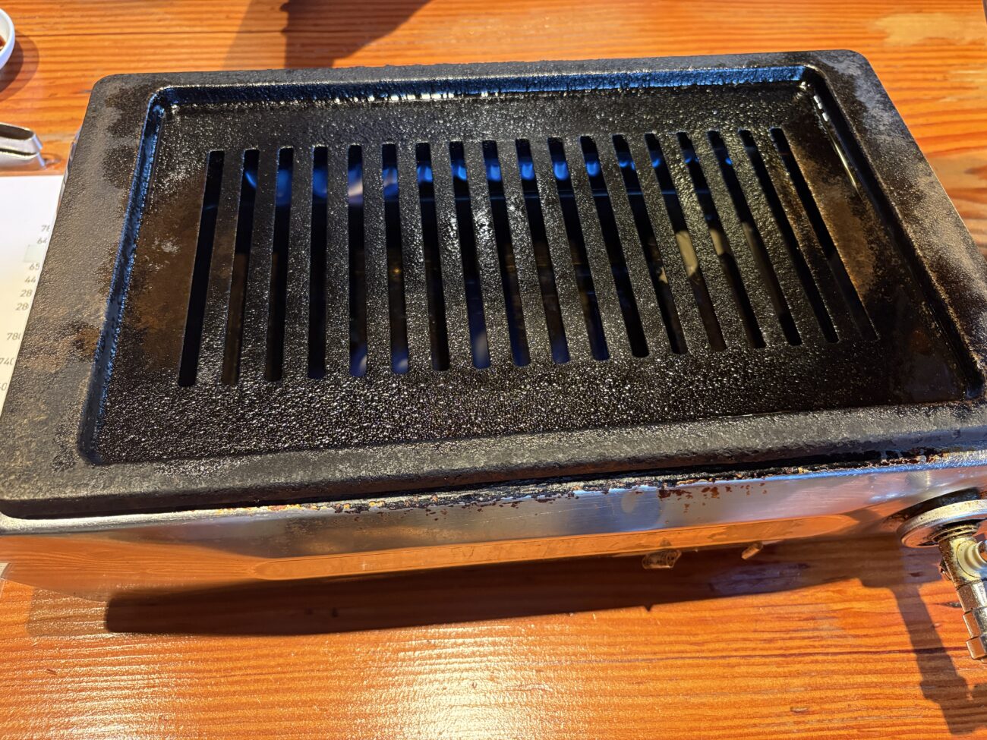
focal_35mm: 26
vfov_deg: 53.1
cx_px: 494
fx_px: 741
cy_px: 370
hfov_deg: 67.3
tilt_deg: -58.0
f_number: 1.6
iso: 320
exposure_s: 1/60
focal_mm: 5.96
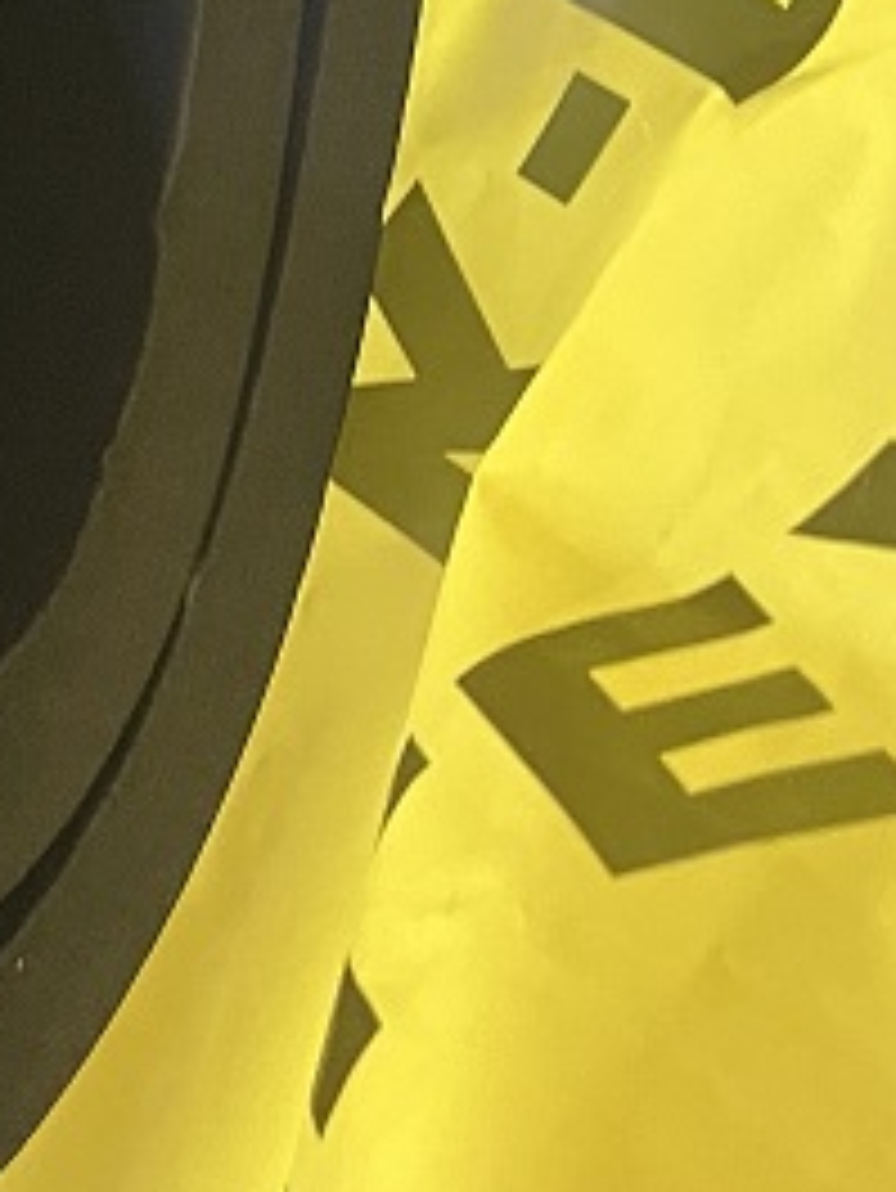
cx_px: -603
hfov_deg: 13.7
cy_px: -216
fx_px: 3414
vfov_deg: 18.8
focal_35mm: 99
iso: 640
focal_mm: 5.1
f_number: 1.6
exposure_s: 1/25
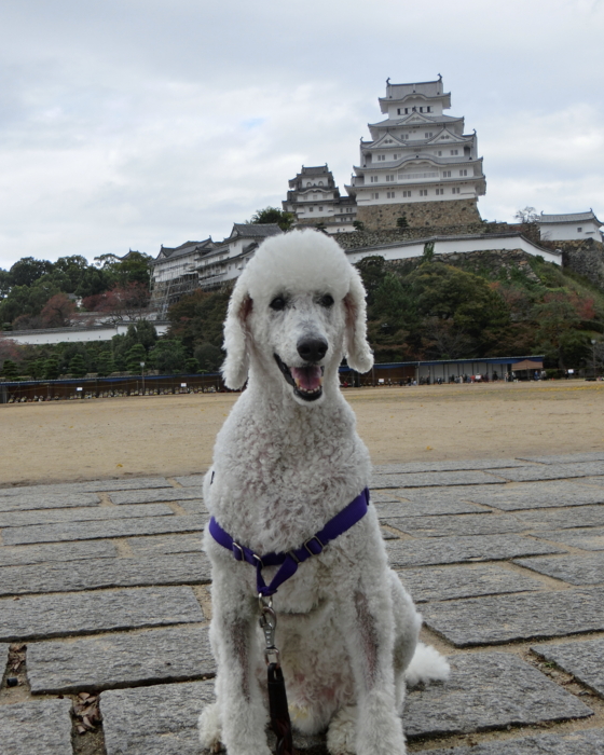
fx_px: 1296
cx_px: 300
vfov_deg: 32.5
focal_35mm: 58
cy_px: 408
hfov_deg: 26.2
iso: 80
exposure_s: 1/200
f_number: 4.7
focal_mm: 9.3
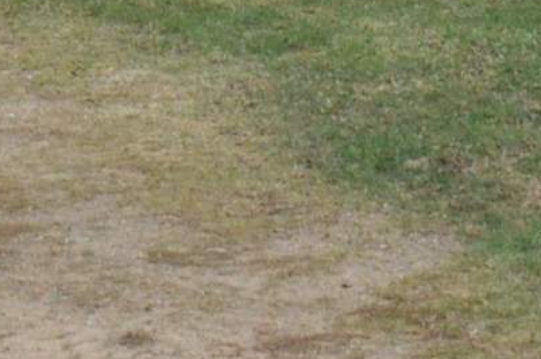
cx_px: -78
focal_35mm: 276
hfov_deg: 7.4
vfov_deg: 4.7
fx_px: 4141
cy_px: -864
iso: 1600
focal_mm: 24
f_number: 10
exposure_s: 1/400
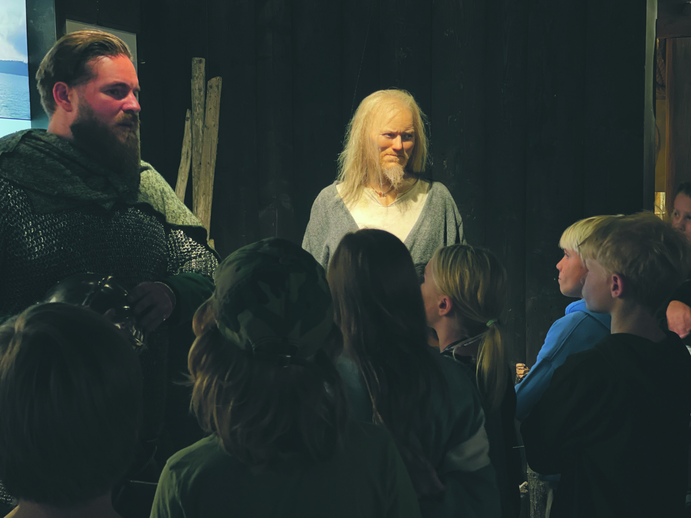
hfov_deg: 30.3
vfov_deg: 22.9
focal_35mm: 64
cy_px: 259
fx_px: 1278
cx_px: 346
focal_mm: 7.5
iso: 320
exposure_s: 1/20
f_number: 2.2
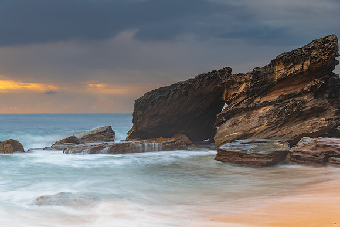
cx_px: 170
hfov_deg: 30.5
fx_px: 623
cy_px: 114
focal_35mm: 66
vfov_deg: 20.6
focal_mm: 65
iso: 31
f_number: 9
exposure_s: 2
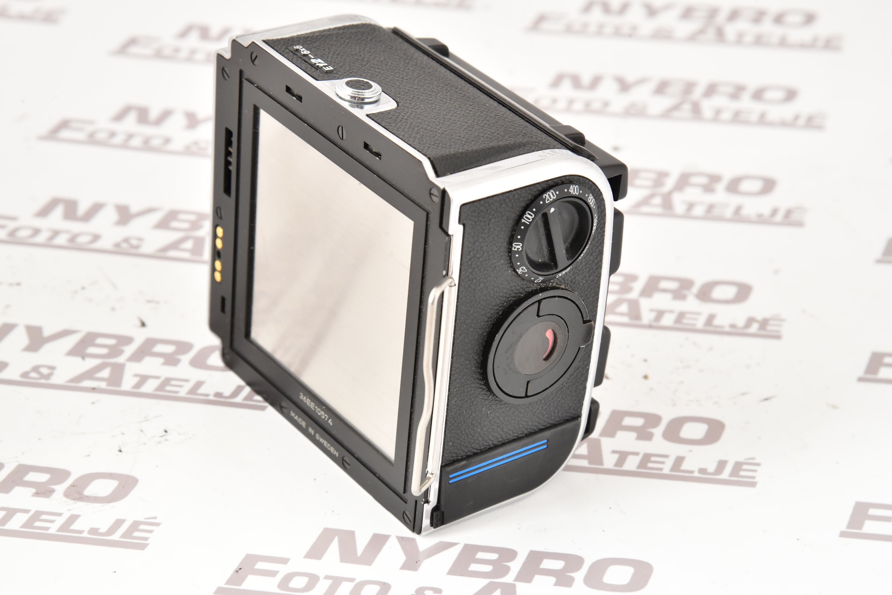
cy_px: 298
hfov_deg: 17.1
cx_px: 446
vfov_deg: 11.4
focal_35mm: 120
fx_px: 2973
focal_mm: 120
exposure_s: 1/100
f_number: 14
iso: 1600
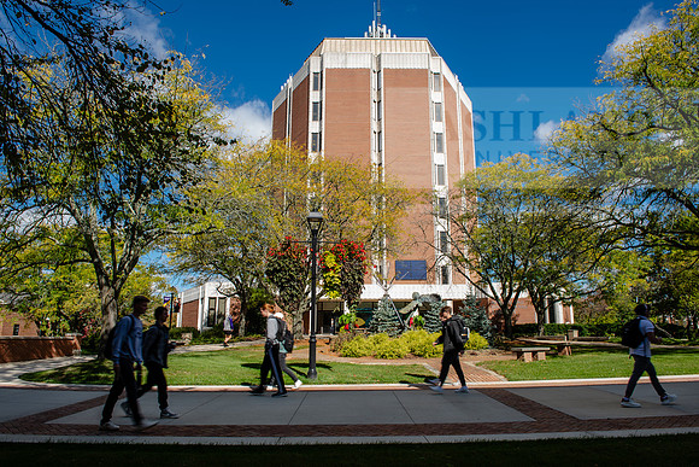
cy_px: 234
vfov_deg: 53.2
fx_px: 466
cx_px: 350
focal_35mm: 24
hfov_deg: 73.7
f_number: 9
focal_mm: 24
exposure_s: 1/40
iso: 31
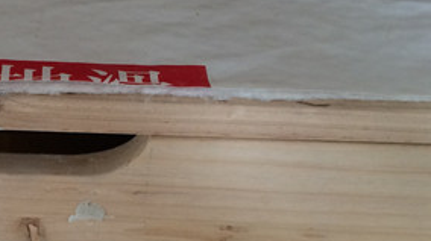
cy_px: 189
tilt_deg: -39.9
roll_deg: +0.2
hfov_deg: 25.7
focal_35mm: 78
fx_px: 890
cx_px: -9
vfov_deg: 15.3
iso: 64
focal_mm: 4.15
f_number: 2.2
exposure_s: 1/30
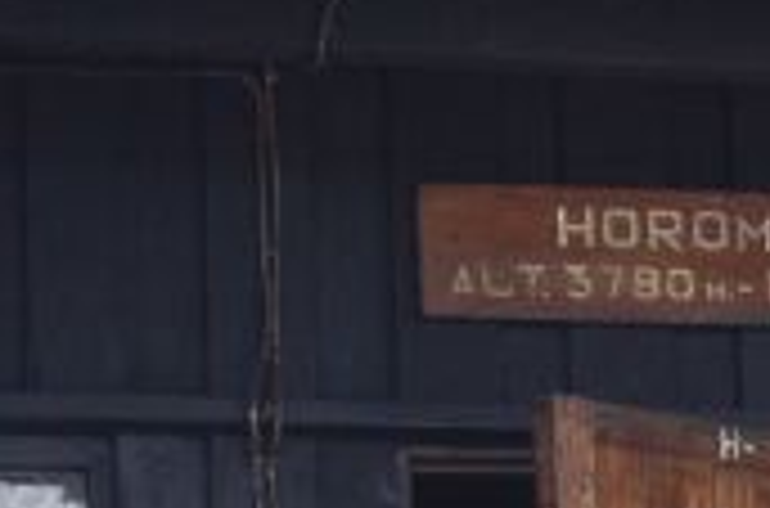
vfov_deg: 5.3
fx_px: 5396
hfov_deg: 8.1
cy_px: 861
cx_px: 838
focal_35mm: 253
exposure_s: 1/125
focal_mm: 48
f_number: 5.6
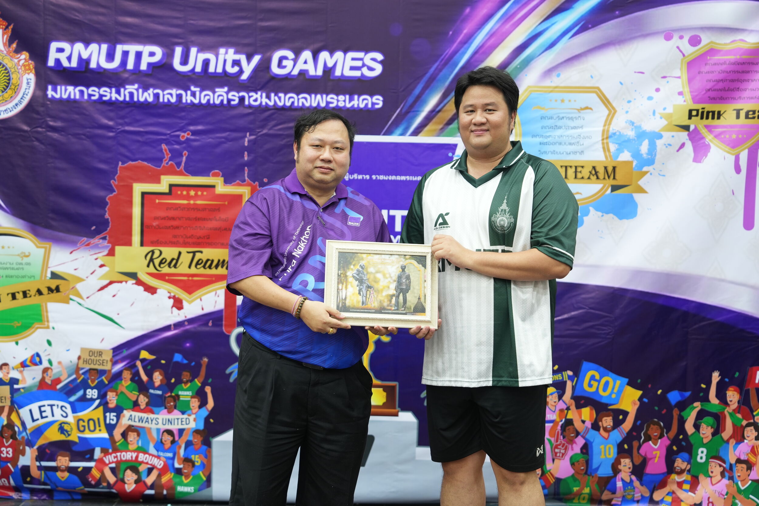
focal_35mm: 70
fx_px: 1476
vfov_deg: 19.5
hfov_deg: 28.8
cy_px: 253
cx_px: 380
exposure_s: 1/50
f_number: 2.8
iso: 400
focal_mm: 70
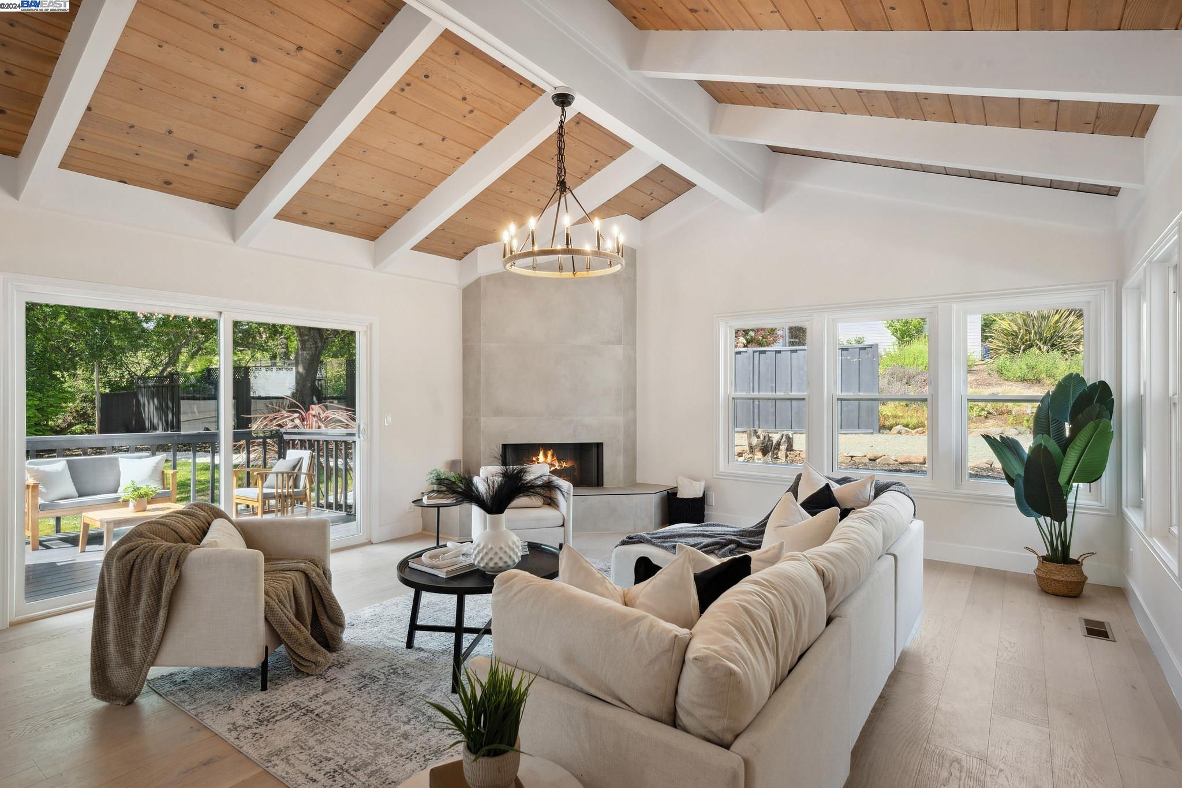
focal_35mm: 18
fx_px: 591
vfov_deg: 67.4
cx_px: 591
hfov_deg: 90.0
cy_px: 394
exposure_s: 1/10
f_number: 8
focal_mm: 18
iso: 200
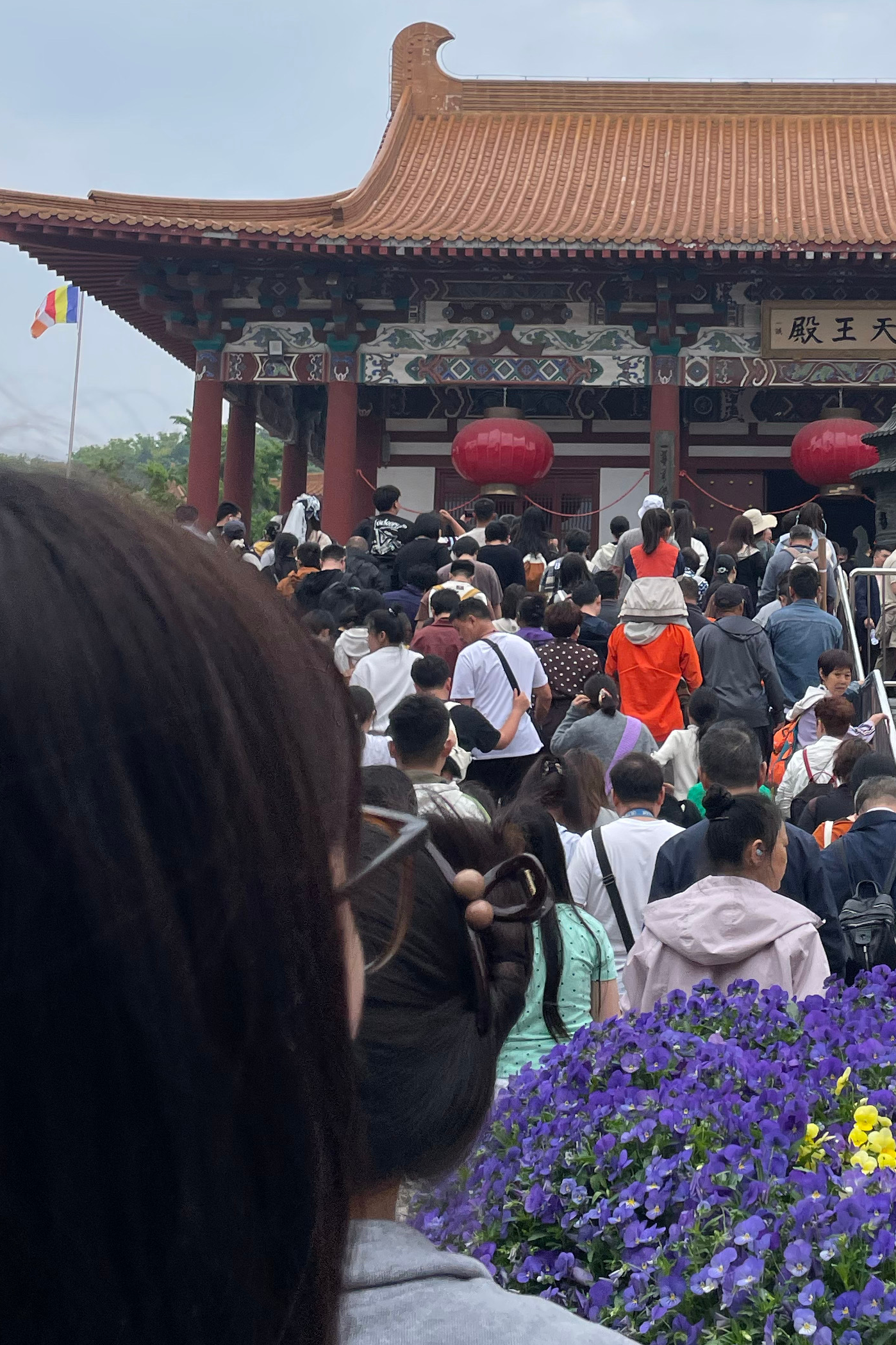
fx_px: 1941
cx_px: 740
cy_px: 457
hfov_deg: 25.5
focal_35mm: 52
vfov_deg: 37.8
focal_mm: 4.2
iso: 32
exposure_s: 1/4132
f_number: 1.6
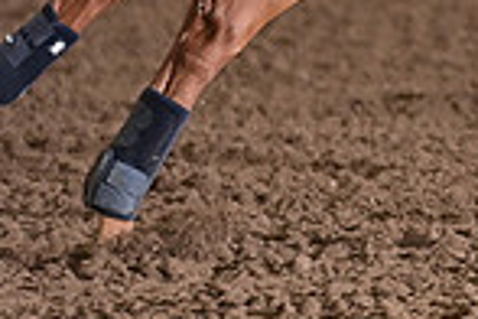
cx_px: 709
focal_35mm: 732
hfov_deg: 2.8
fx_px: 9719
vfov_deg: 1.9
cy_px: -285
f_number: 4
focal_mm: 185
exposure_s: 1/250
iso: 2000
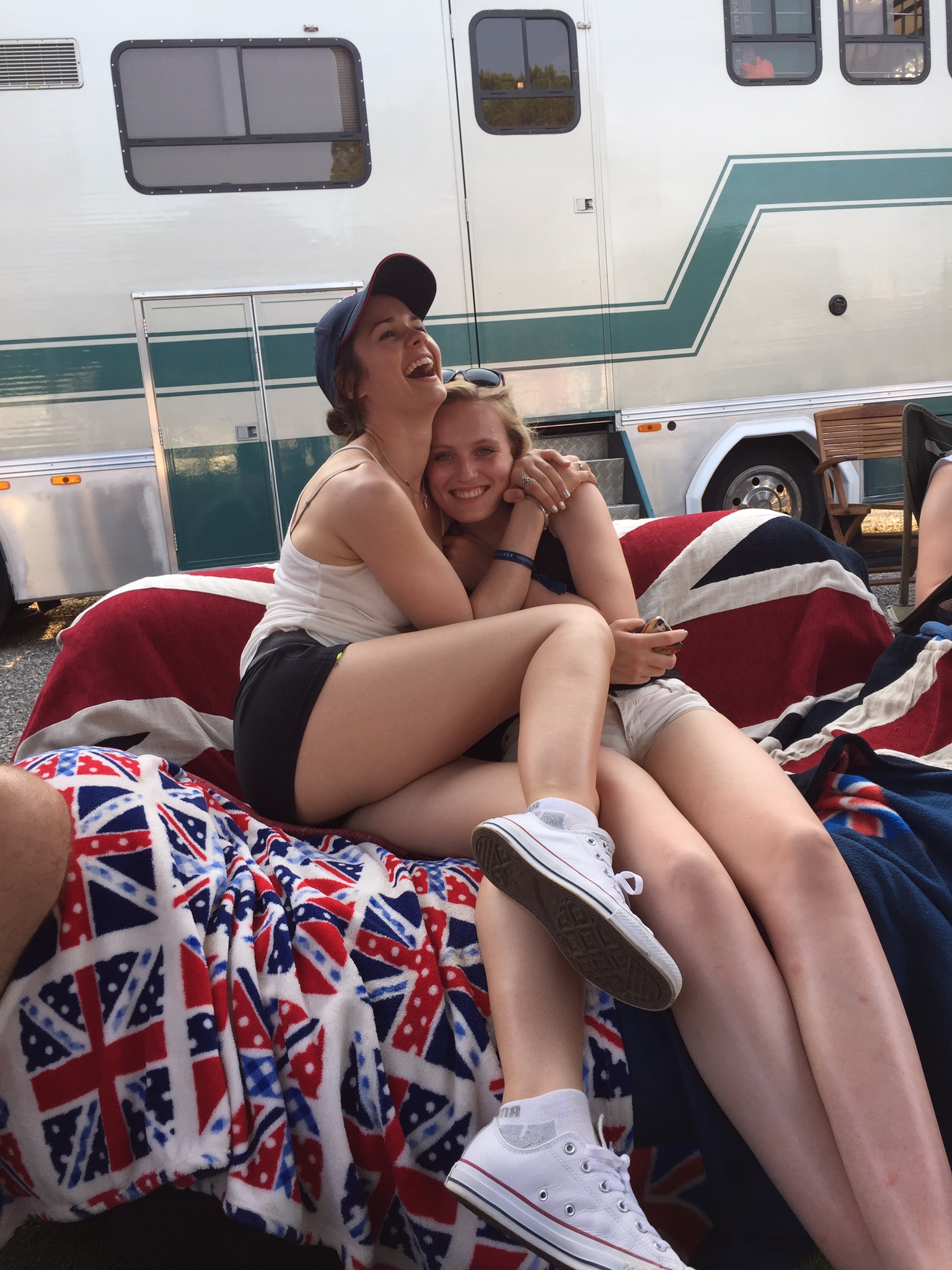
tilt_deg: -11.4
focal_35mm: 29
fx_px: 1063
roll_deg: +5.7
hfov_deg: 48.2
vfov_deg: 61.7
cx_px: 476
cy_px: 635
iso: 32
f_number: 2.2
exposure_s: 1/141
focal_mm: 4.15
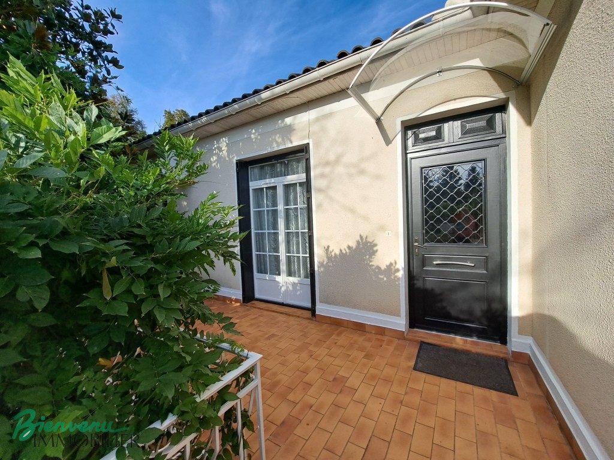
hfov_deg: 106.2
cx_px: 307
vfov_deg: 89.9
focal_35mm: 13
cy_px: 230
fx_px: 231
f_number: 2.2
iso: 50
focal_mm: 1.74
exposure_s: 1/1195
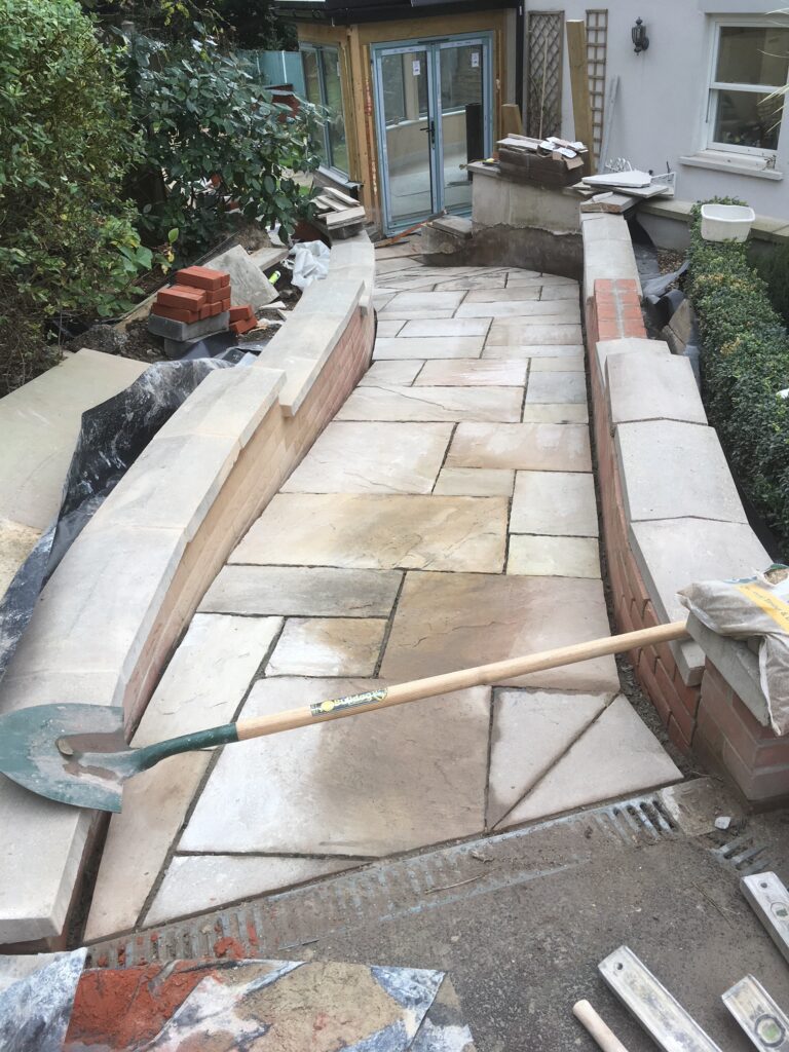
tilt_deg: -30.6
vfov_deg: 61.7
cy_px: 526
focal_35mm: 29
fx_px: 881
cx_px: 394
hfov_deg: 48.2
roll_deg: +4.4
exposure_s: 1/193
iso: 25
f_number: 2.2
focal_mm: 4.15
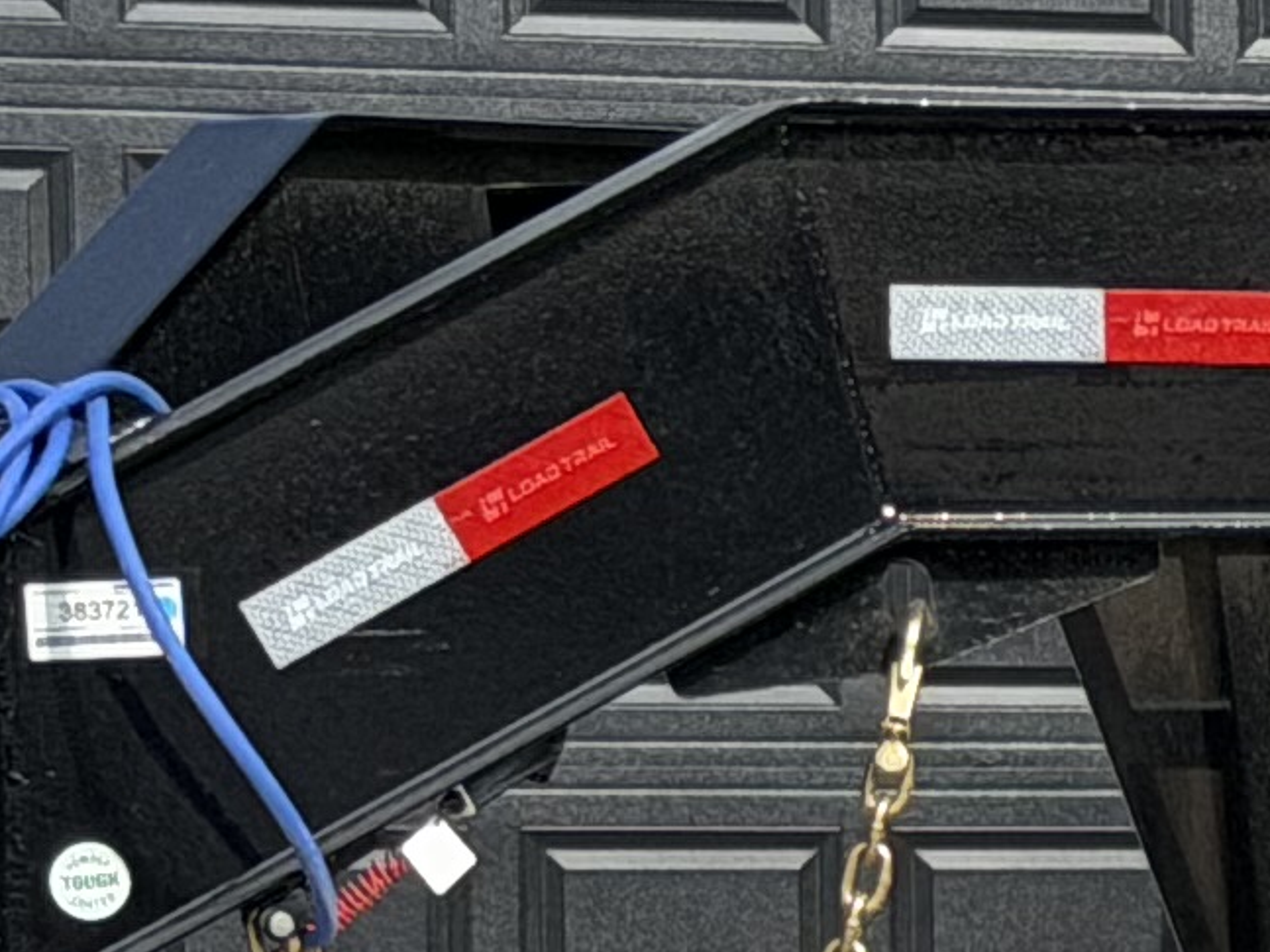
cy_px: 1439
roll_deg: +0.5
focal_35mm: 299
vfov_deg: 4.9
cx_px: 3325
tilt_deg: -3.6
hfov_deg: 6.3
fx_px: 10968
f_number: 1.78
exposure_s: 1/3891
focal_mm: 6.76
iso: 80
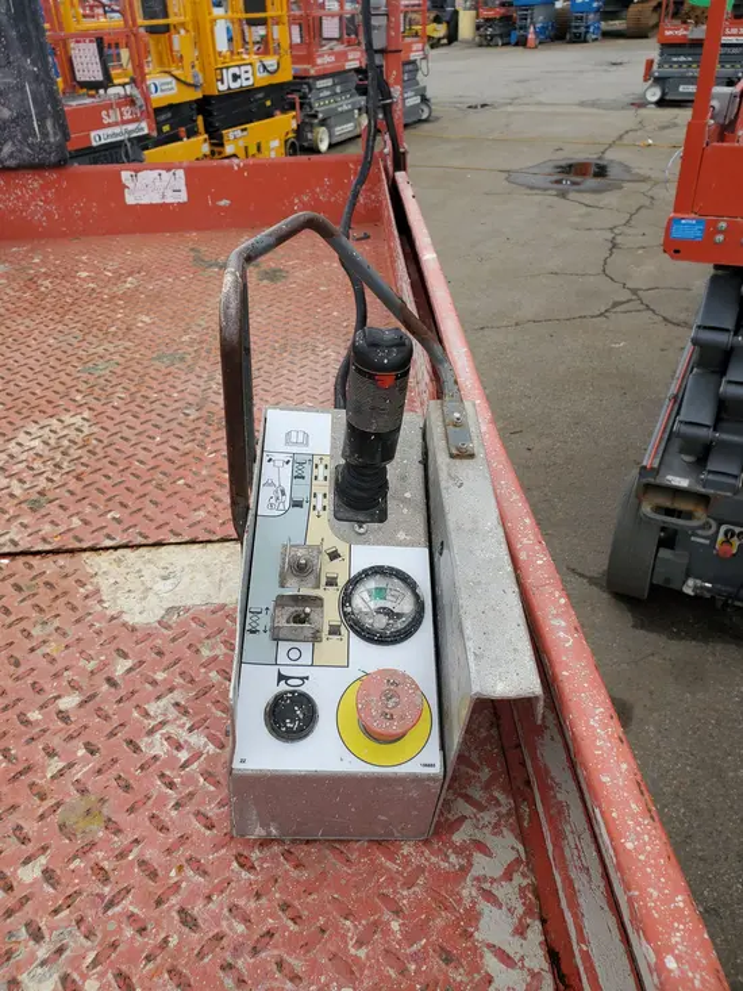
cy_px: 496
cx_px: 372
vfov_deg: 67.3
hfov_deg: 53.1
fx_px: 744
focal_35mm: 26
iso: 50
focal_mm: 4.3
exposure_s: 1/986
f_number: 2.4
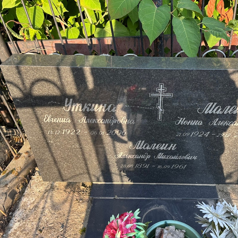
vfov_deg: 52.5
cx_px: 147
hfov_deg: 52.0
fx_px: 241
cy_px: 118
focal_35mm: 31
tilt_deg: -37.4
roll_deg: +3.3
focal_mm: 5.96
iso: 40
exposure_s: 1/210
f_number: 1.6
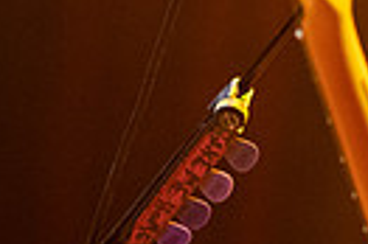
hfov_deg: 2.9
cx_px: 567
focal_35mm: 711
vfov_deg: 1.9
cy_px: -91
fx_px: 7259
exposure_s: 1/400
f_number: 3.2
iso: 3200
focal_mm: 160
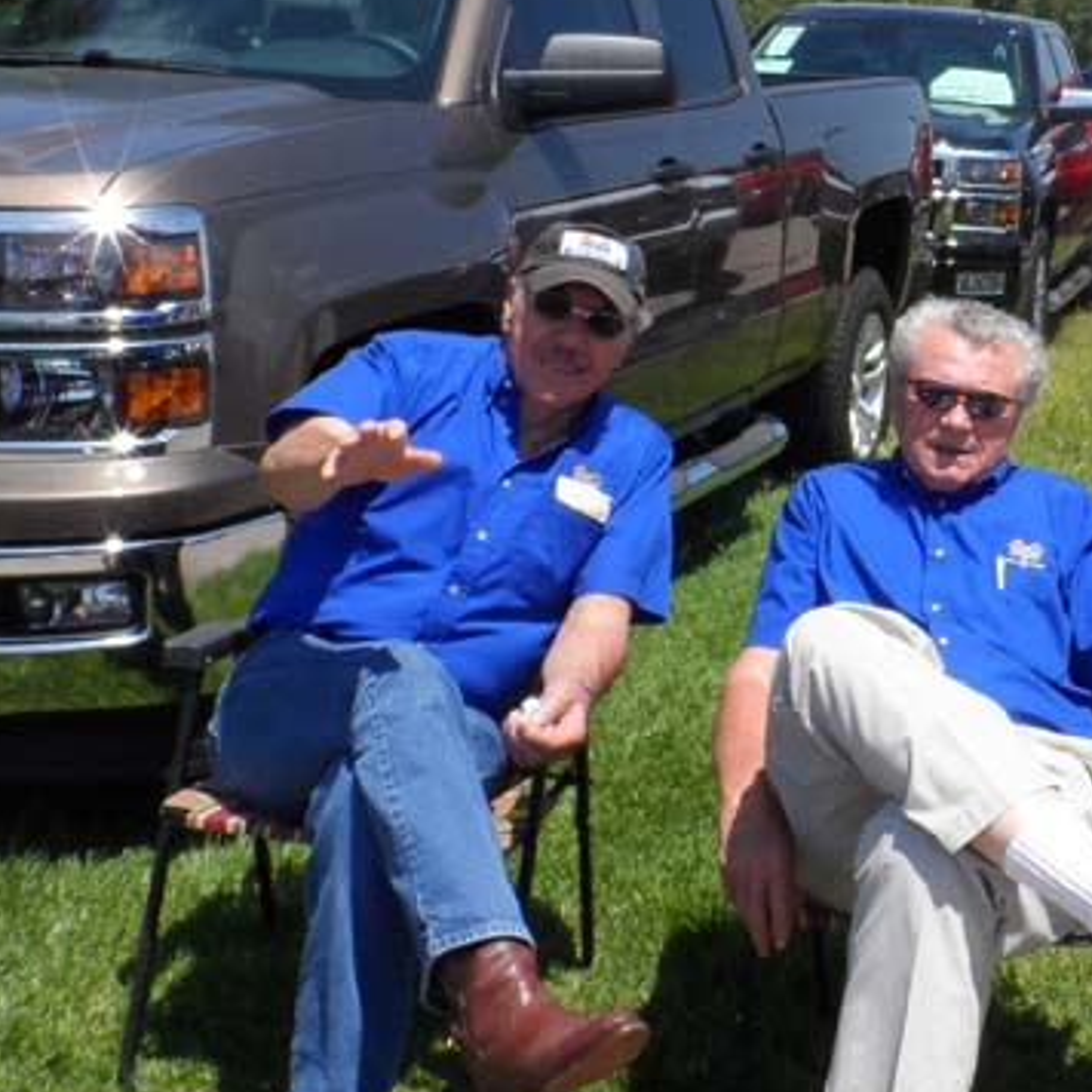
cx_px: 908
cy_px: 344
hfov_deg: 27.5
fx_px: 2177
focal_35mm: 61
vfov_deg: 27.9
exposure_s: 1/500
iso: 80
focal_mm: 4
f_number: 4.5
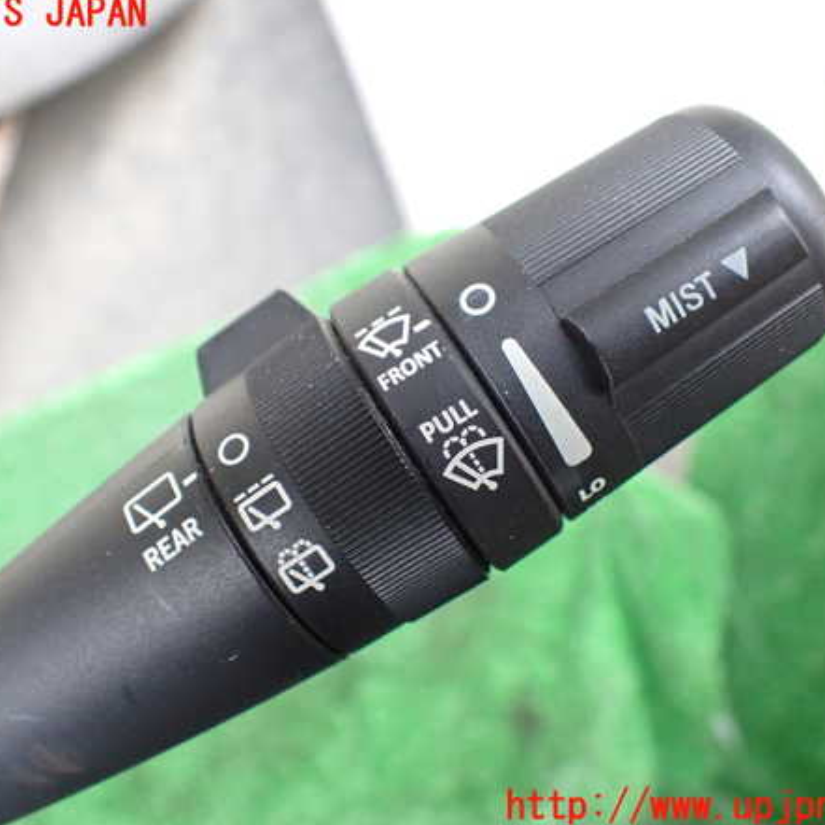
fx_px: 971
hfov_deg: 46.0
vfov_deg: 46.0
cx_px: 368
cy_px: 411
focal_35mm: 36
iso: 640
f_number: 2.3
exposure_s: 1/125
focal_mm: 5.4
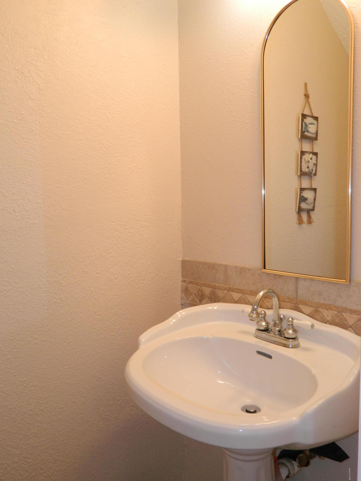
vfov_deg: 58.4
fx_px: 431
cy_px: 240
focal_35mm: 31
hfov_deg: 45.4
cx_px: 180
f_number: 3.2
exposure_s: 1/30
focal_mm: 5.6
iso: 180
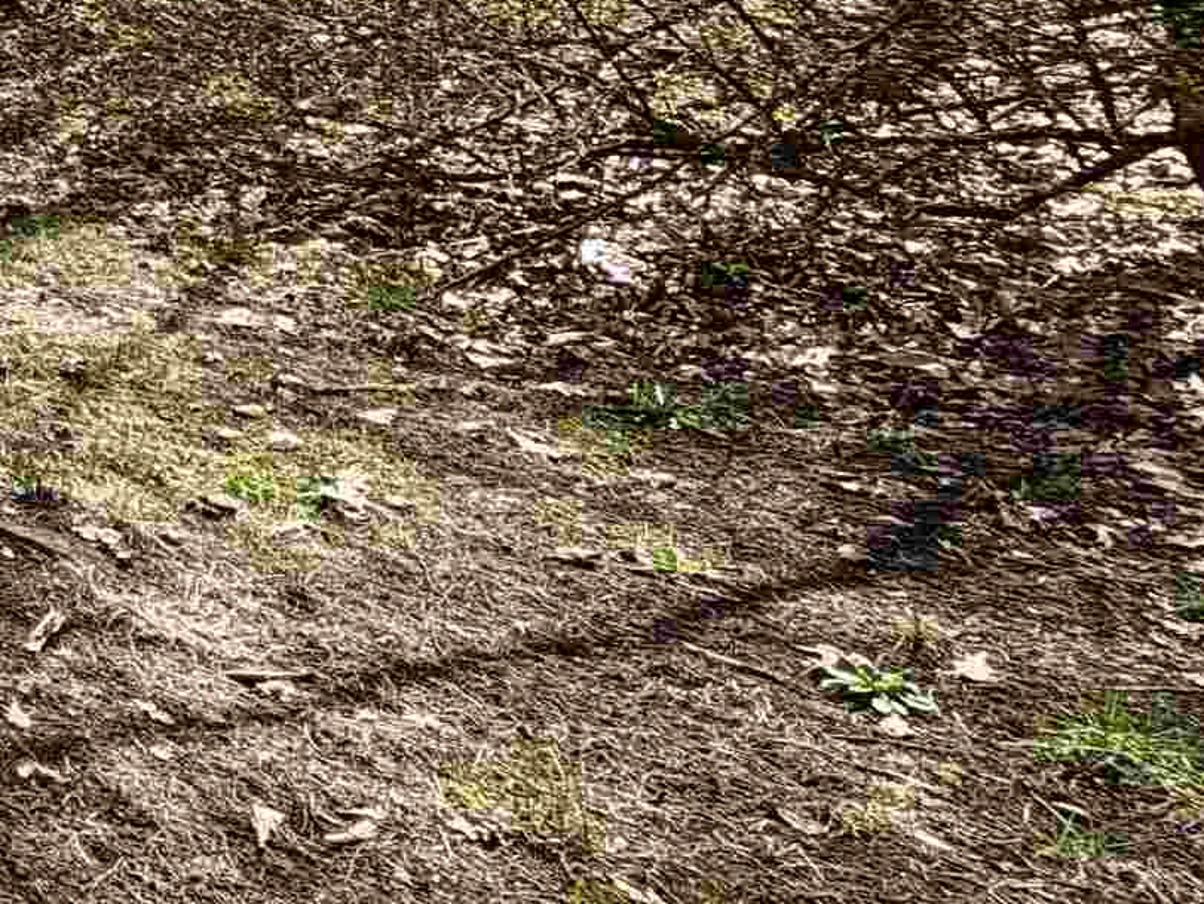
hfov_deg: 21.8
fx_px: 1844
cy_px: -189
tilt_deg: -3.6
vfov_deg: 24.8
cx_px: -986
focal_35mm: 53
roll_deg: -0.7
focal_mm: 2.22
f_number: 2.2
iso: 40
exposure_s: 1/564
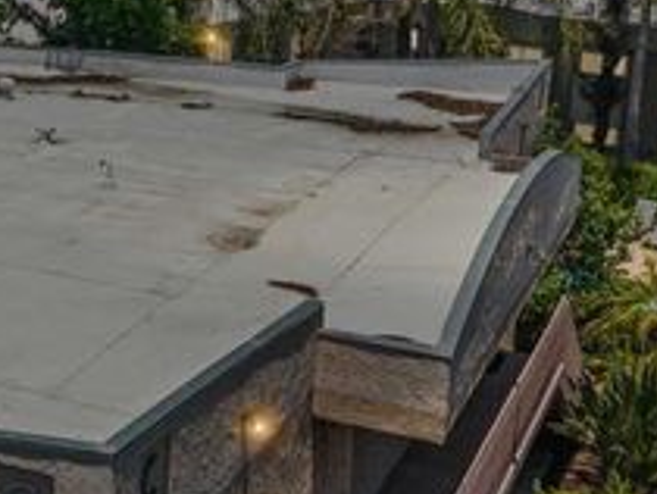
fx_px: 1387
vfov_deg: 20.1
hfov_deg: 25.2
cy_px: 153
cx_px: -19
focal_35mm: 73
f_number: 1.8
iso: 200
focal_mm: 8.67
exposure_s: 1/240
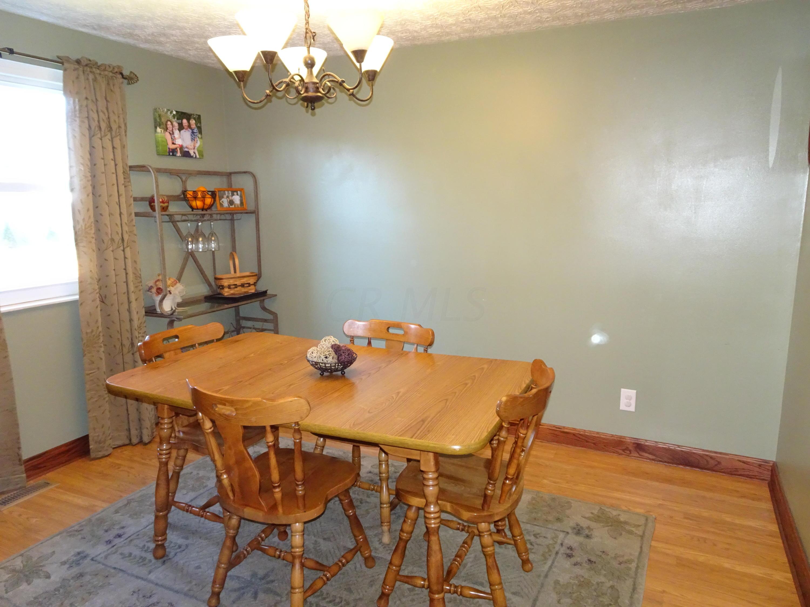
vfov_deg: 56.8
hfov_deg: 71.6
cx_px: 405
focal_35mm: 24
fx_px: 562
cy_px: 304
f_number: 3.5
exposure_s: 1/30
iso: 800
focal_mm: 4.1
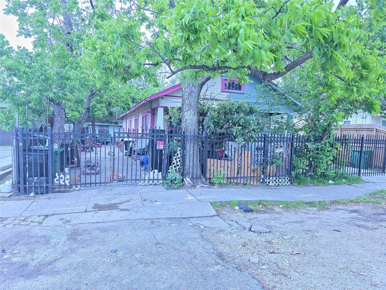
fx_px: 256
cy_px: 145
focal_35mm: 23
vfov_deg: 58.9
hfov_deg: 73.9
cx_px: 193
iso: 100
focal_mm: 6.3
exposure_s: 1/1500
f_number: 1.7
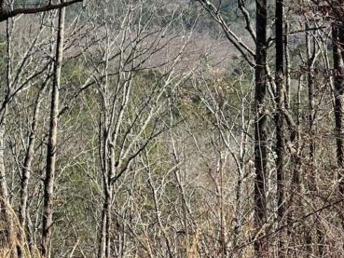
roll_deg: -0.6
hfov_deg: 9.3
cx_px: -122
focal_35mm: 208
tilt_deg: -1.1
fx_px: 2068
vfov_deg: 7.1
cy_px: -72
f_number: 2.2
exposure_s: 1/797
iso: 20
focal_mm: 7.5
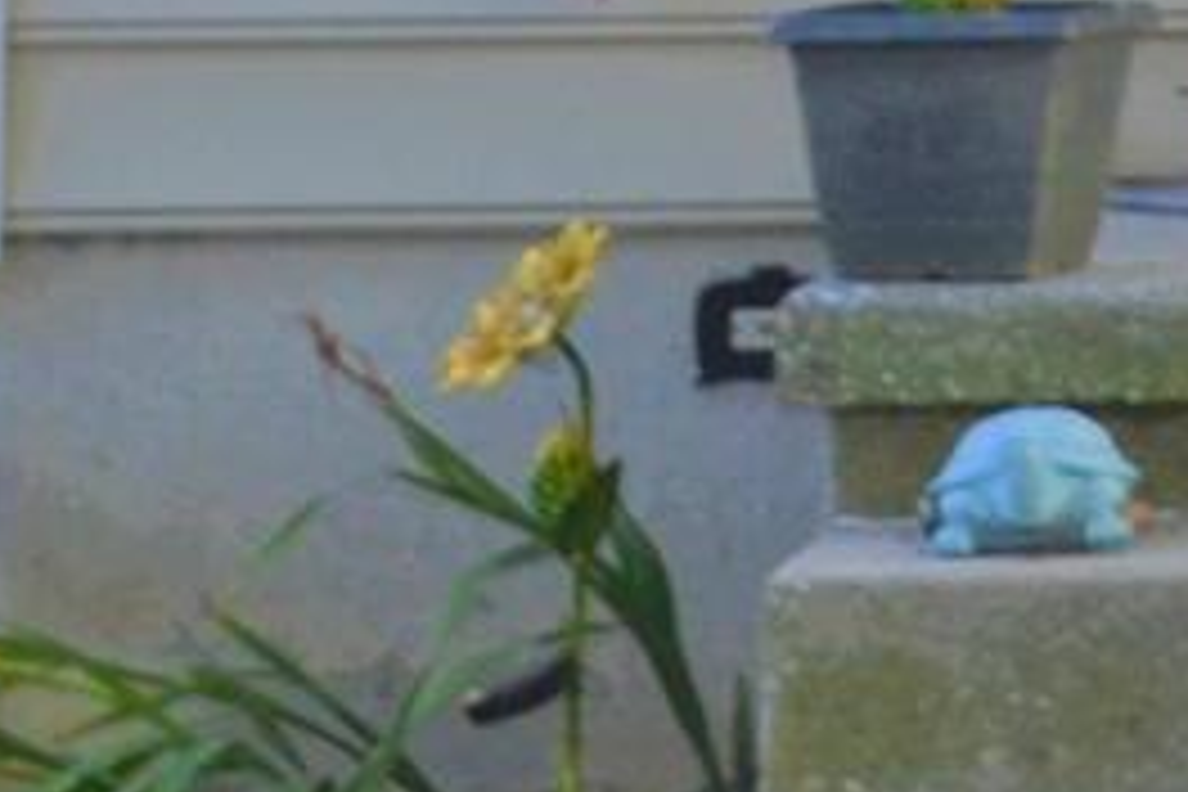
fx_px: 9206
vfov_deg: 4.6
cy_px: -2140
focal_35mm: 279
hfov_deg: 7.0
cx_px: 2682
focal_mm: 24
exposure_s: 1/200
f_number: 4.5
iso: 100
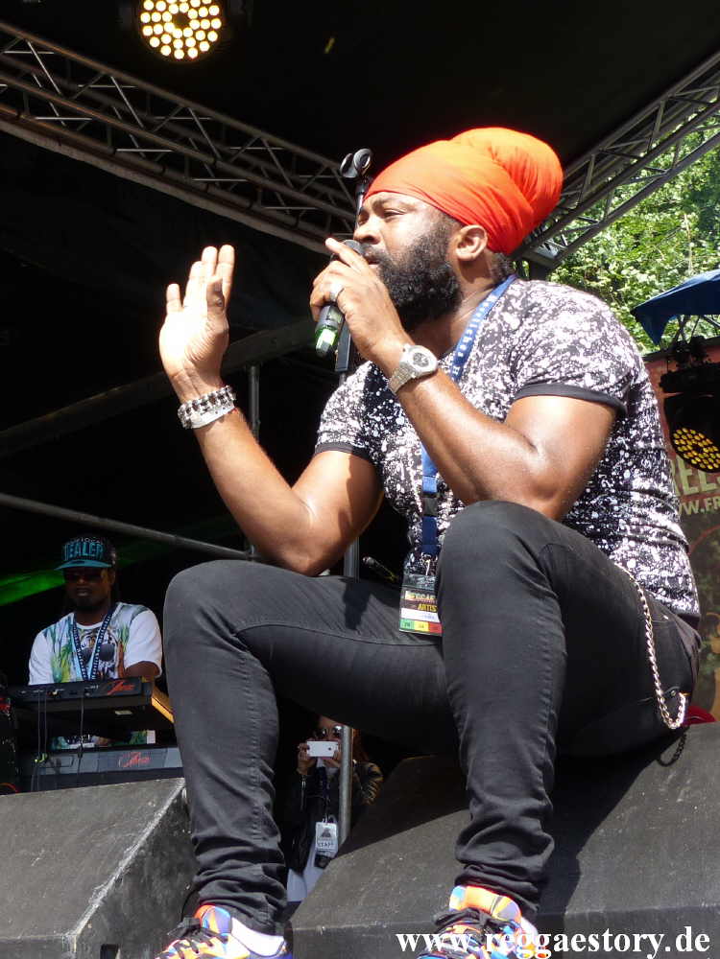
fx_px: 1387
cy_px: 480
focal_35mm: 50
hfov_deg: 29.1
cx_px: 360
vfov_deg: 38.2
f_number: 4
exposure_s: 1/160
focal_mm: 9.1
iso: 100
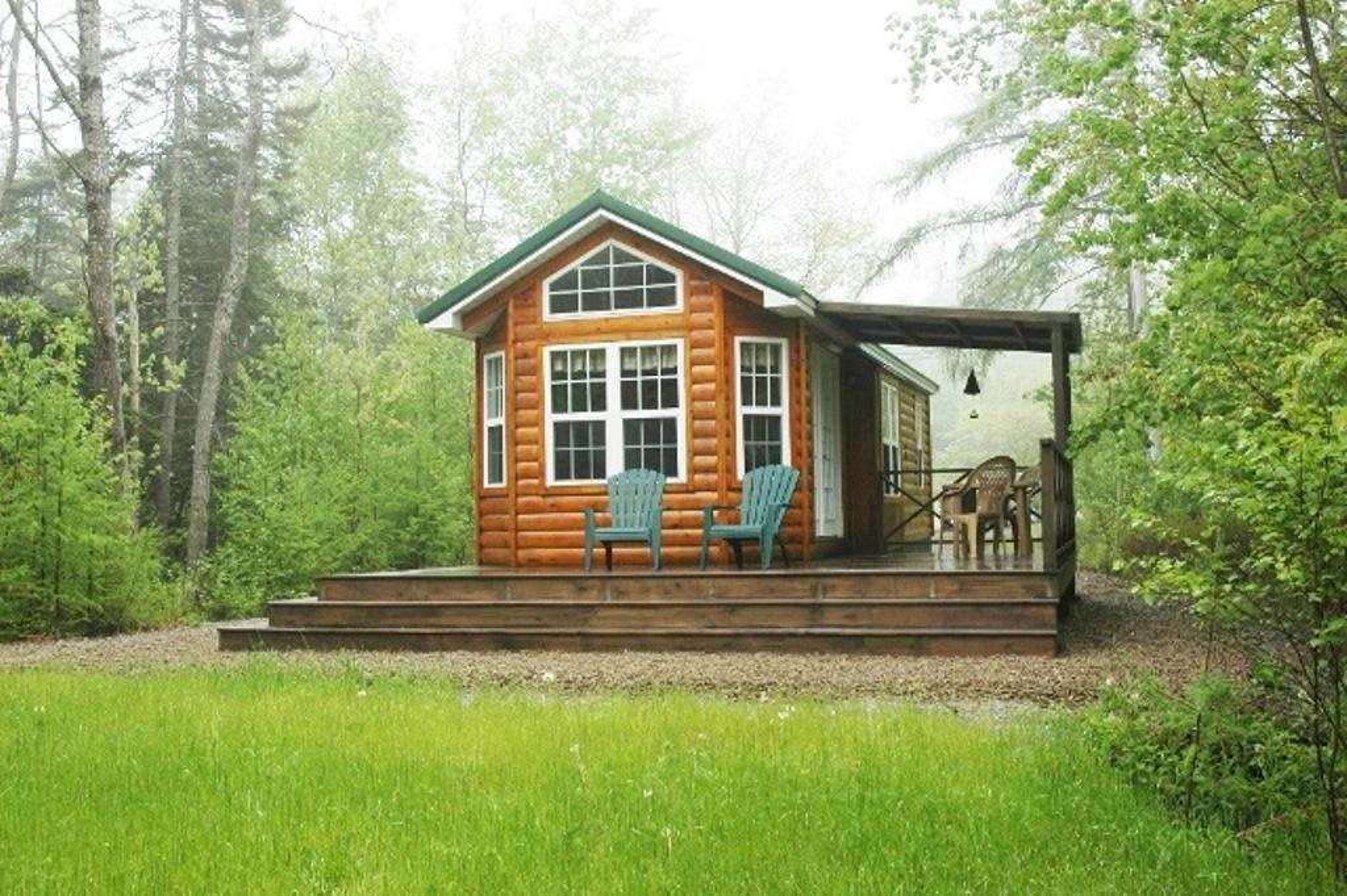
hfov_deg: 47.9
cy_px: 448
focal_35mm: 40
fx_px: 1515
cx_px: 674
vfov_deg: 33.0
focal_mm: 27
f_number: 6.3
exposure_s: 1/160
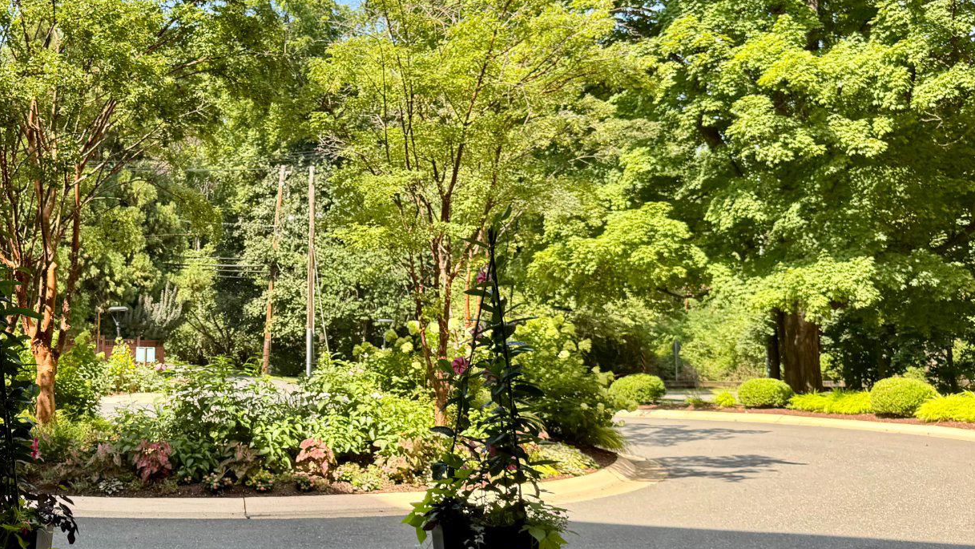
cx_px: 235
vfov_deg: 27.1
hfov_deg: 44.7
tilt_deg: +0.2
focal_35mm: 44
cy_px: 313
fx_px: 1138
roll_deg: +0.8
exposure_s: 1/425
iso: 80
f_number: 1.78
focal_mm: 6.76
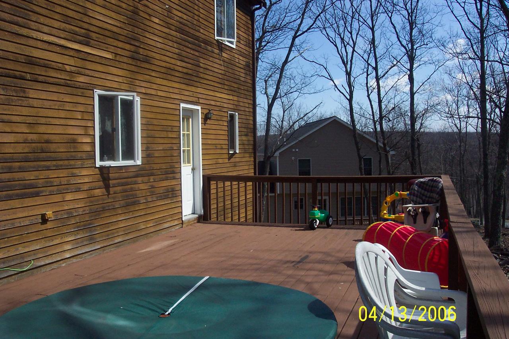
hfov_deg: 50.7
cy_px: 170
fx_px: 537
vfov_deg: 35.0
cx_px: 254
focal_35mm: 38
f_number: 4.8
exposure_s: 1/1000
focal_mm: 8
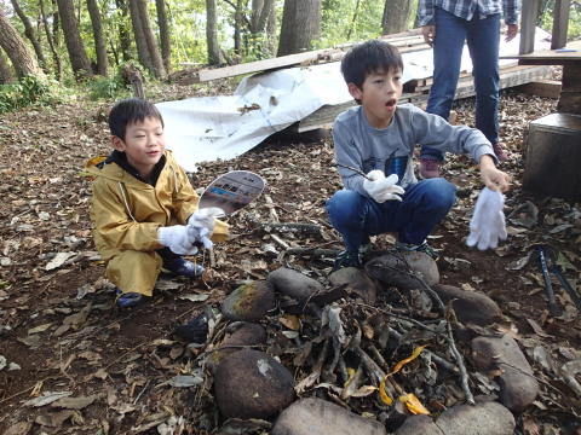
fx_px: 504
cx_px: 290
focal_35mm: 30
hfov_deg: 60.0
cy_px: 218
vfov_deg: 46.8
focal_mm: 5.5
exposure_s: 1/60
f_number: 2.3
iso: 160
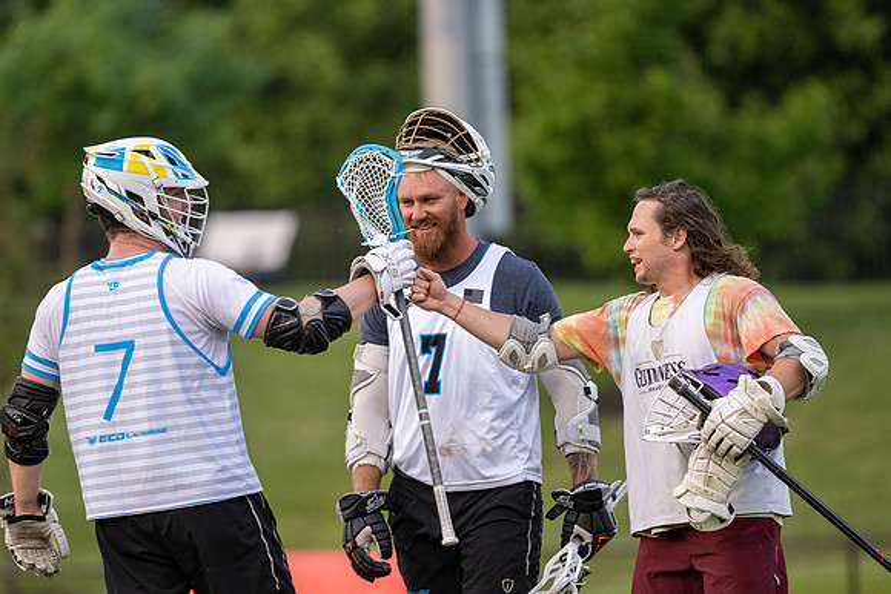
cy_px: 297
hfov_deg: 4.1
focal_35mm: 500
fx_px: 12377
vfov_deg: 2.8
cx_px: 446
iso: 2500
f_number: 5.6
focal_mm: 500
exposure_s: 1/1000
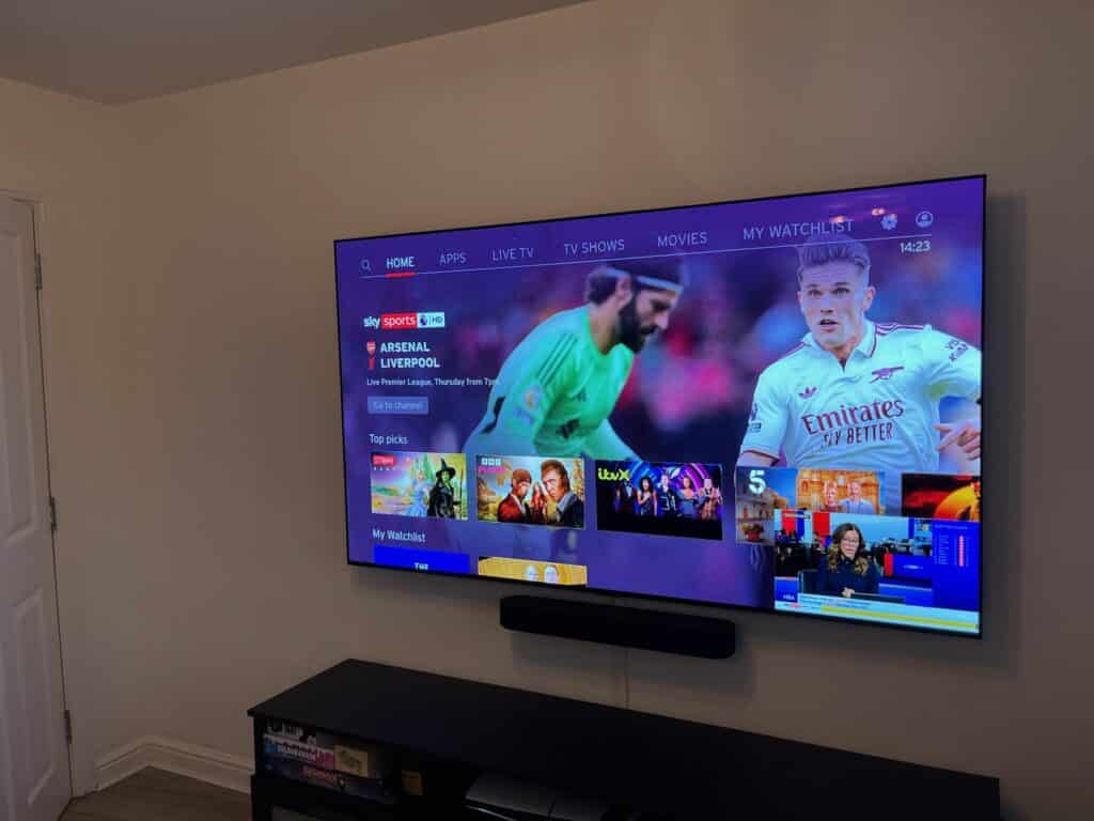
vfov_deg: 53.1
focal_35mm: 26
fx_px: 822
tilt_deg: -3.6
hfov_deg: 67.3
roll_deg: +1.8
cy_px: 410
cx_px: 547
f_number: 1.6
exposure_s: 1/100
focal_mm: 5.1
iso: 80
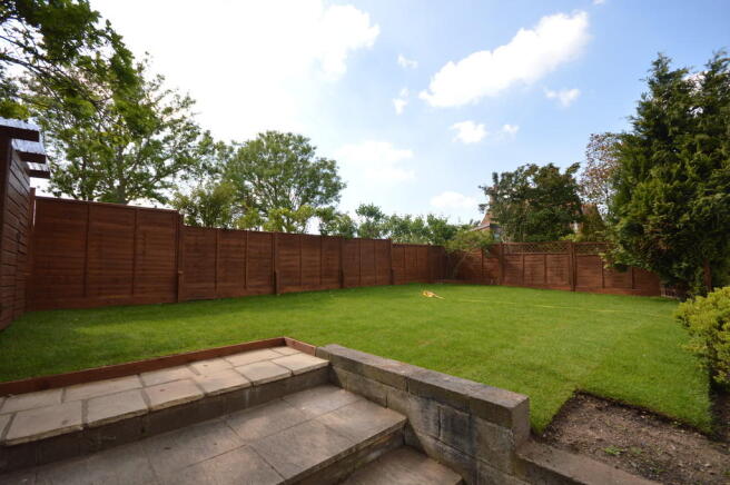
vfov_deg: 77.2
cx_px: 365
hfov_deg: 100.4
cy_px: 242
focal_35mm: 15
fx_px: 304
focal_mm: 10
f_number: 6.3
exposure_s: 1/160
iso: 100
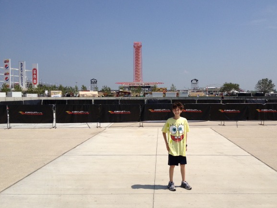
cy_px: 110
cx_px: 153
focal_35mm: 39
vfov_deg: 36.8
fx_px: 312
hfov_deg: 47.8
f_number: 2.4
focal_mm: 4.28
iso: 50
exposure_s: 1/3247
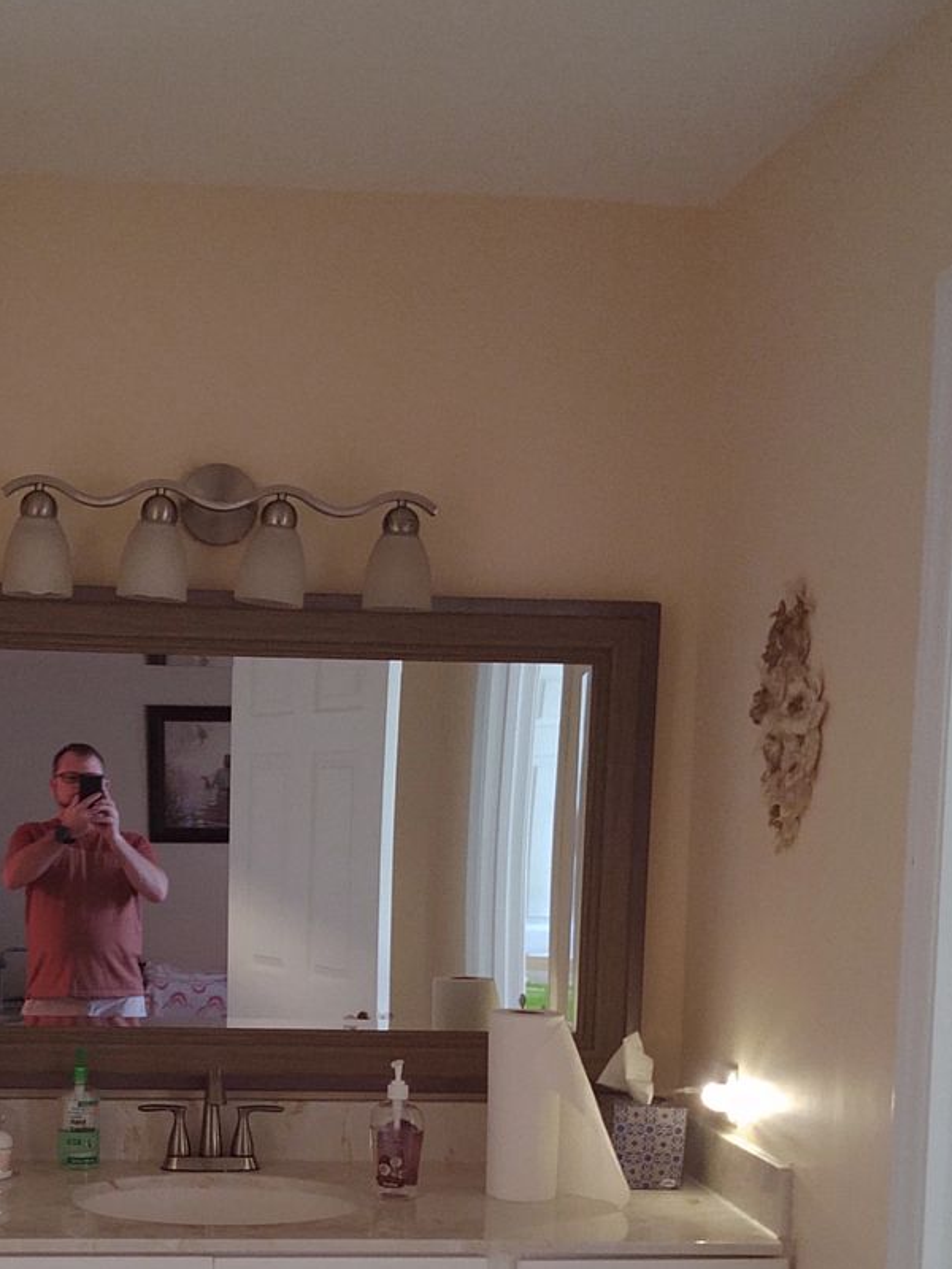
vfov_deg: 34.6
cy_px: 996
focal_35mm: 54
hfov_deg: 26.7
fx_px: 1980
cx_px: 240
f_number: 1.7
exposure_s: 1/15
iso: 916
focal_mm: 4.75
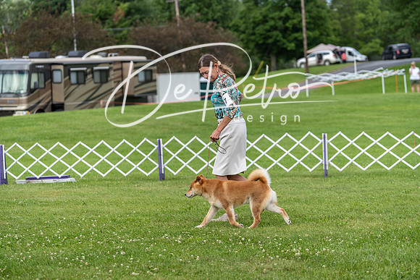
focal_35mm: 107
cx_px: 210
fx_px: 1249
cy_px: 140
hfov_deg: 19.1
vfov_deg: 12.8
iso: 320
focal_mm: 107
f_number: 4.5
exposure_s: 1/1000
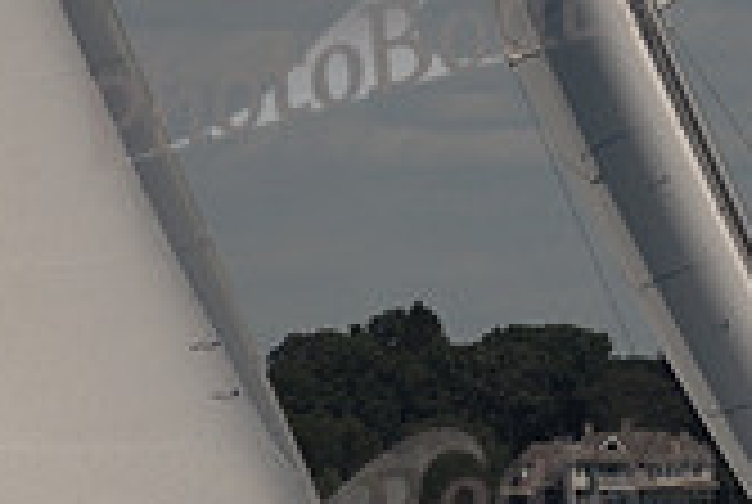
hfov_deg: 2.7
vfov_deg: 1.8
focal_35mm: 756
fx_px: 15814
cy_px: 225
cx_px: 950
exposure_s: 1/400
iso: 200
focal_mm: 145
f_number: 8
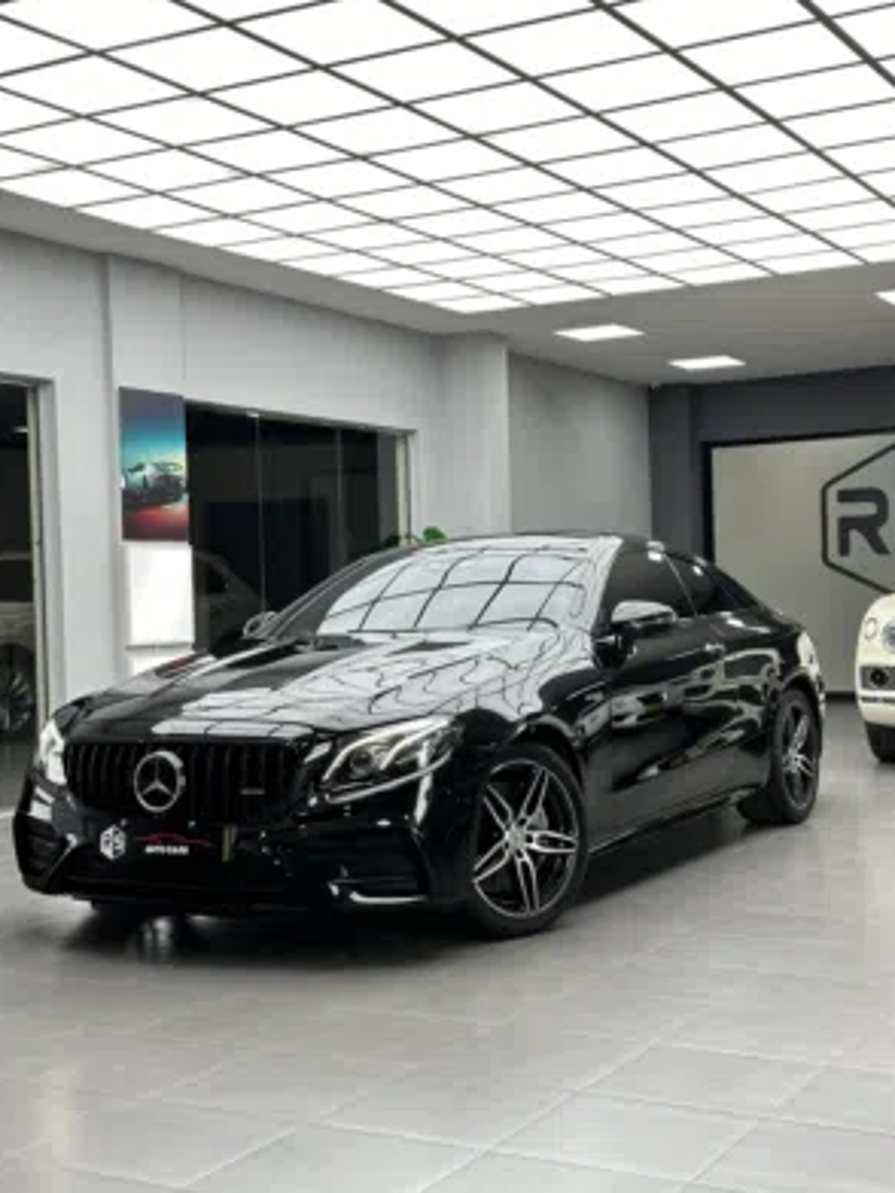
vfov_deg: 38.9
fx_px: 1689
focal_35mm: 49
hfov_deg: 29.7
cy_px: 600
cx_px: 448
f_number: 1.78
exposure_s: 1/164
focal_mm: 6.86
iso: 64
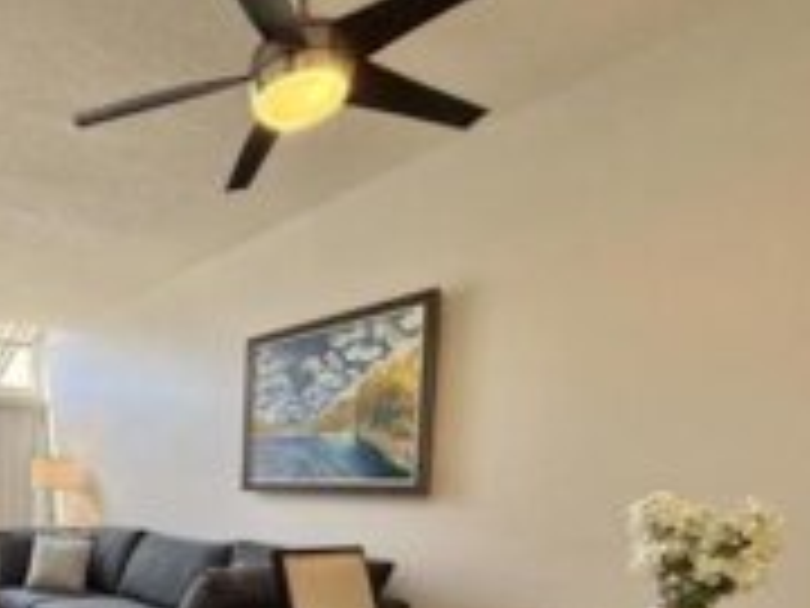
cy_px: 527
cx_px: 50
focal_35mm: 28
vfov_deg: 45.8
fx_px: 655
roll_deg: -1.4
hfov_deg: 53.6
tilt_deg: -2.5
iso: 64
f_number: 2.2
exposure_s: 1/127
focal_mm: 2.22
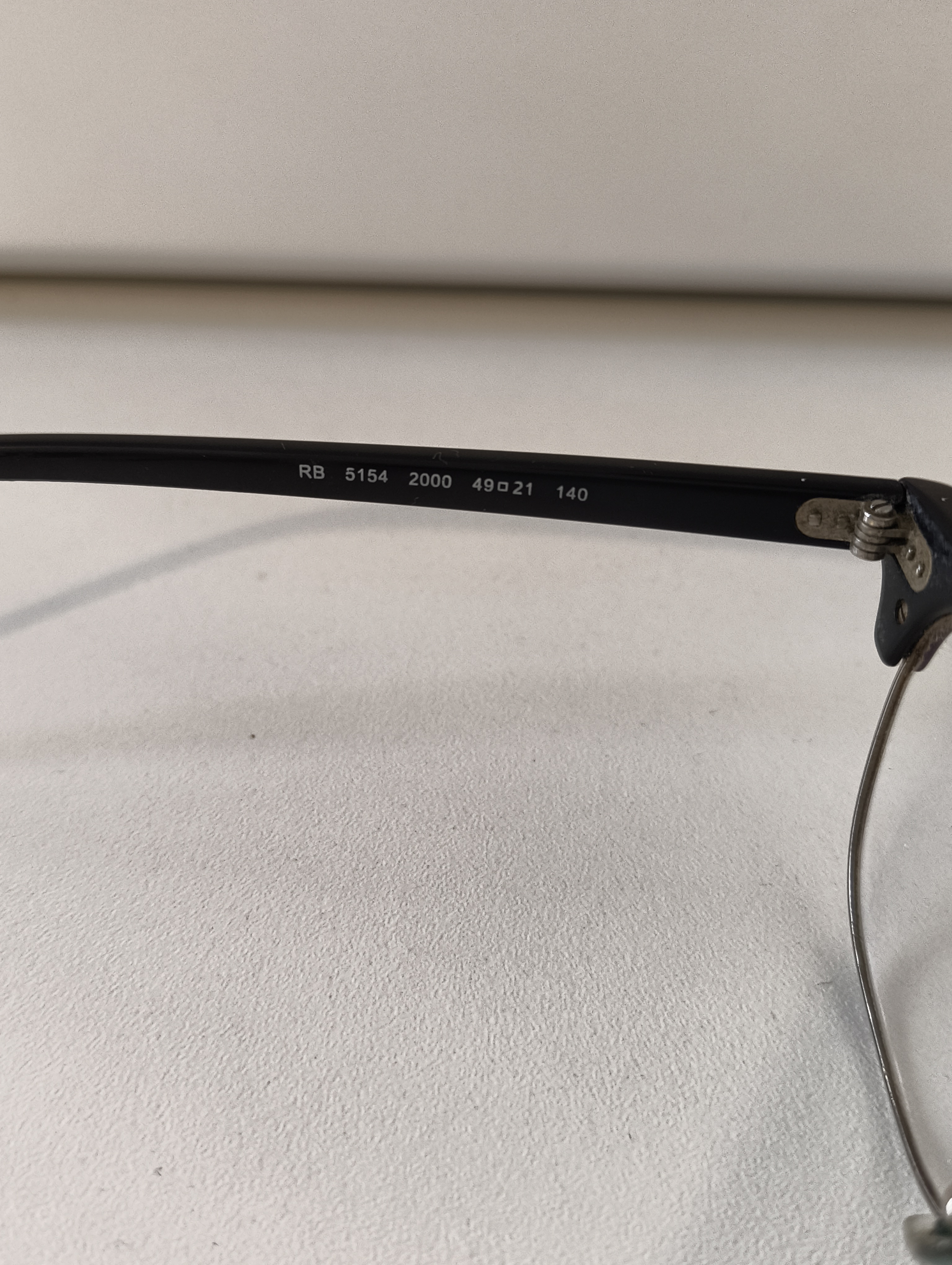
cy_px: 632
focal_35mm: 35
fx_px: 1280
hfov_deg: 40.8
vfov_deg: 52.6
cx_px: 476
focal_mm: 5.56
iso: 757
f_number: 1.87
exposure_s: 1/100
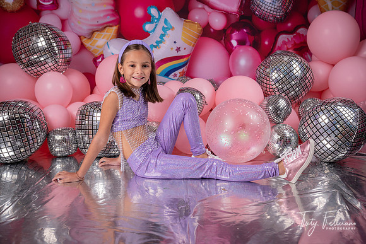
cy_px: 122
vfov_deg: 35.1
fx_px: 386
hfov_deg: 50.7
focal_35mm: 38
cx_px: 183
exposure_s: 1/125
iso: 80
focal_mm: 38
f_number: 4
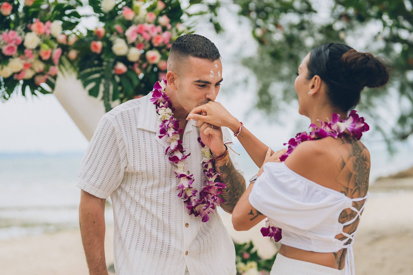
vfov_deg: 17.3
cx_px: 206
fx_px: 903
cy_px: 138
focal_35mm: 79
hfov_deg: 25.8
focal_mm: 50
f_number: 1.8
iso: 125
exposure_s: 1/1000
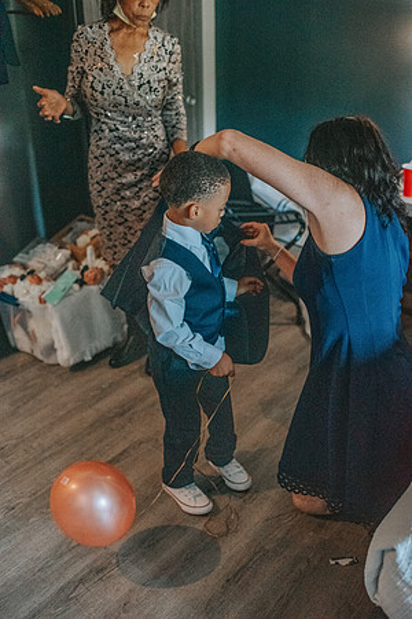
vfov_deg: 54.4
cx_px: 206
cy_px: 310
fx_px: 601
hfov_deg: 37.9
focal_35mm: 35
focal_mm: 35
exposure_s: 1/1250
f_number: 2.5
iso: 12800
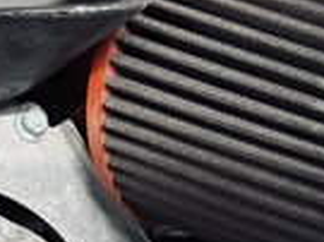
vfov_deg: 10.6
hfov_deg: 14.2
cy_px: 297
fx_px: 1281
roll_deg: -3.2
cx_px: 10
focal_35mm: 137
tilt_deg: -25.0
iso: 640
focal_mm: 6.76
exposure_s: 1/33
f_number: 1.78
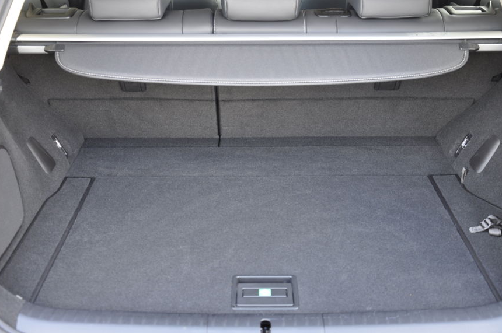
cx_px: 255
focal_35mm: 50
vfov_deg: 26.9
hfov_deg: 39.6
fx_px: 696
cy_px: 150
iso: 360
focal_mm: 28
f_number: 5.6
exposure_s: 1/30
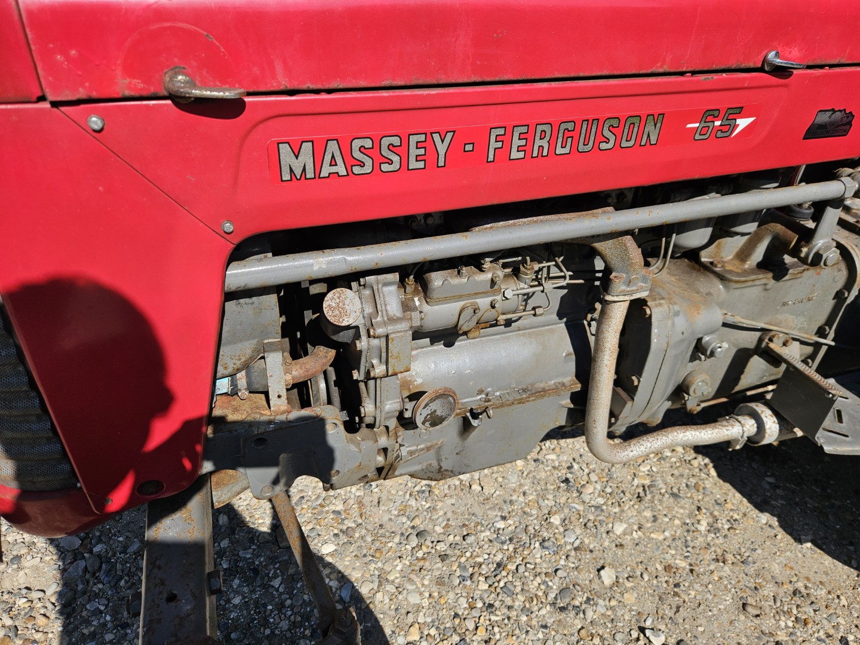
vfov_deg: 58.9
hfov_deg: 73.9
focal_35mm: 23
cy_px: 322
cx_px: 430
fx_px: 571
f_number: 1.8
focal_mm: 5.4
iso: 25
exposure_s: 1/1645
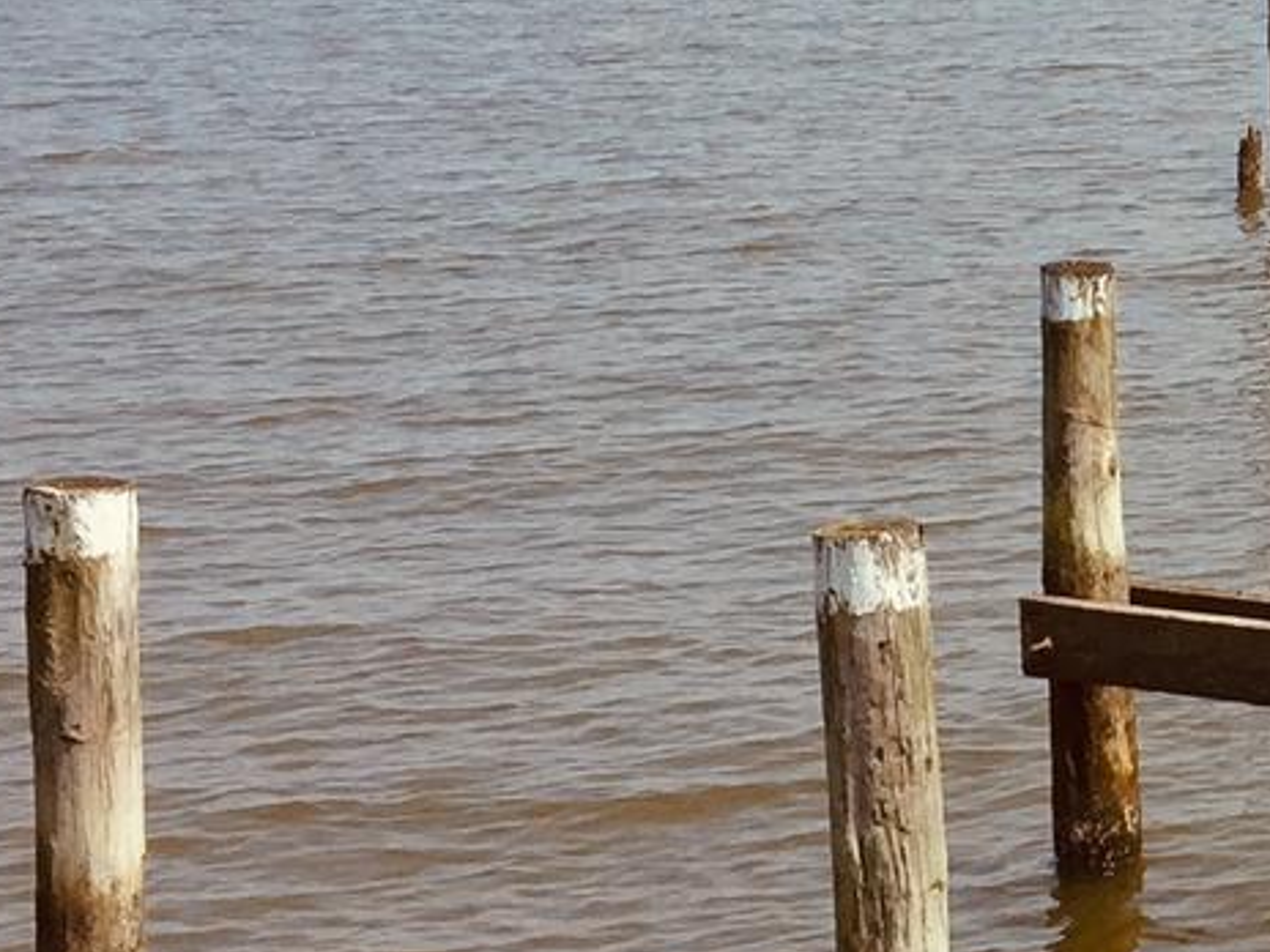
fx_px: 4696
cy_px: 285
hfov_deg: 14.6
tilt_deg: -5.1
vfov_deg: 11.6
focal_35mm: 128
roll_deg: -0.3
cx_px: 1760
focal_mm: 4.15
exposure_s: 1/2326
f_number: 2.2
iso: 32
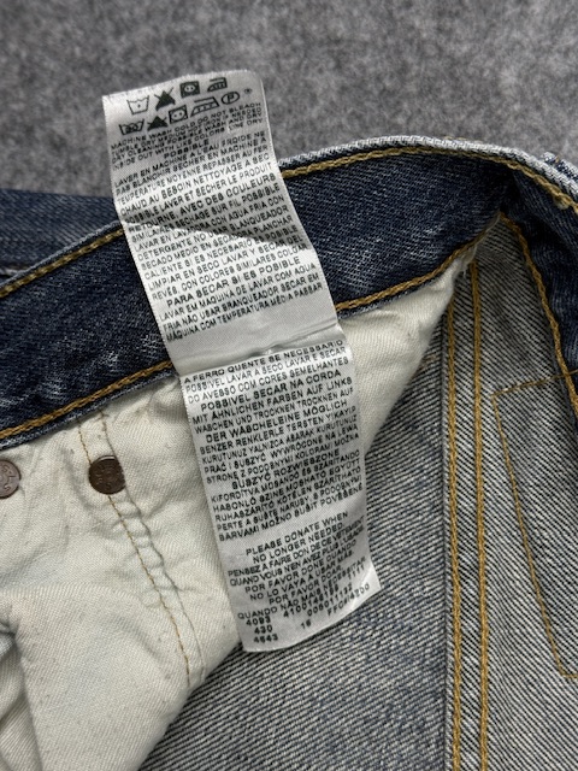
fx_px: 1069
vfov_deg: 39.7
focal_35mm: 48
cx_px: 289
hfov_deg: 30.3
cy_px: 386
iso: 50
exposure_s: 1/173
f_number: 1.78
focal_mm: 6.76
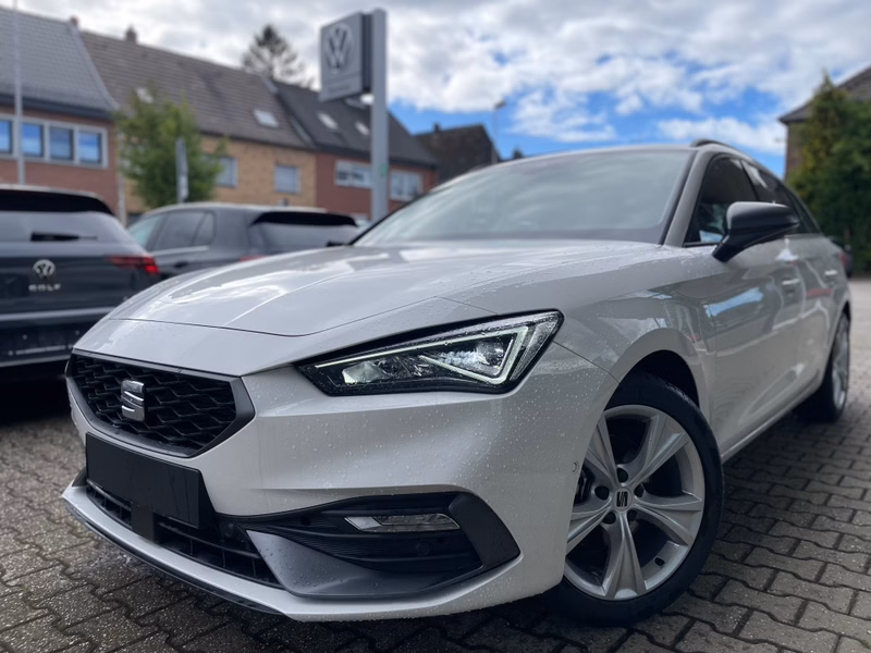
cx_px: 436
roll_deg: -1.0
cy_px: 326
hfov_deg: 67.3
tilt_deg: -5.6
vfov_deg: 53.1
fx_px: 654
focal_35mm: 26
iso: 50
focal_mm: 4.2
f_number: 1.6
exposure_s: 1/2564
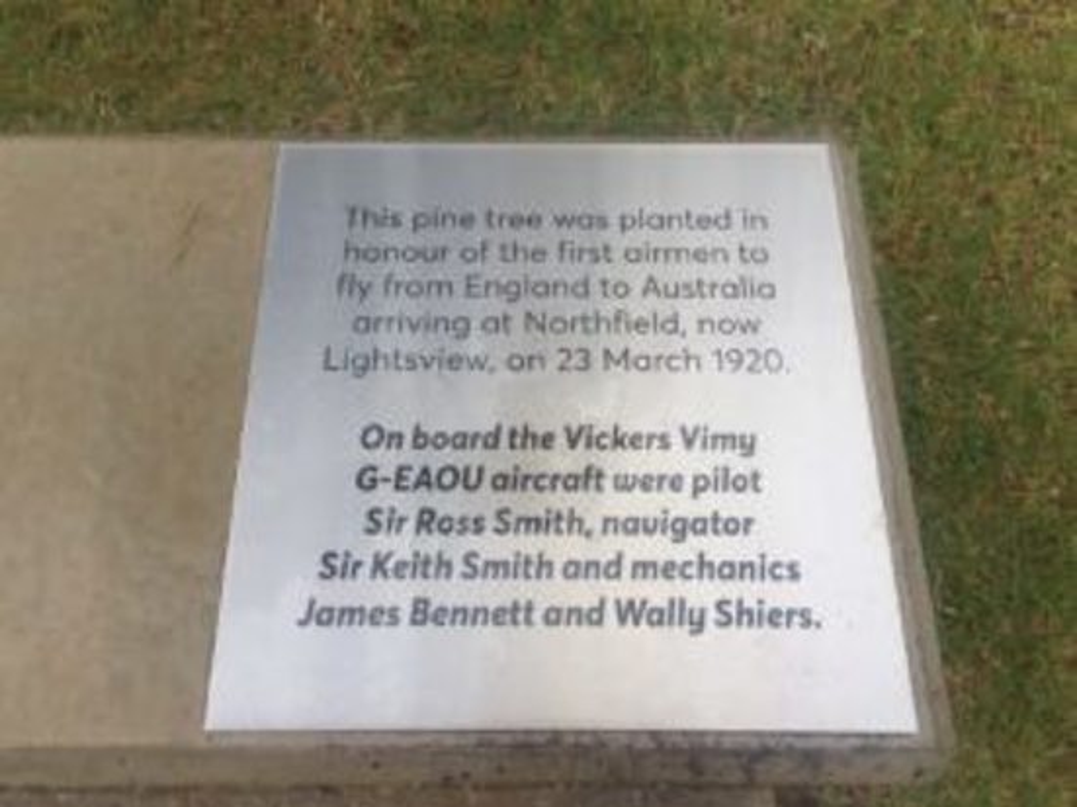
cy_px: 404
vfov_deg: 48.2
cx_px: 538
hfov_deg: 61.7
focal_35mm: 29
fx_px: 902
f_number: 2.2
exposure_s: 1/549
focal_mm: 4.15
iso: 32
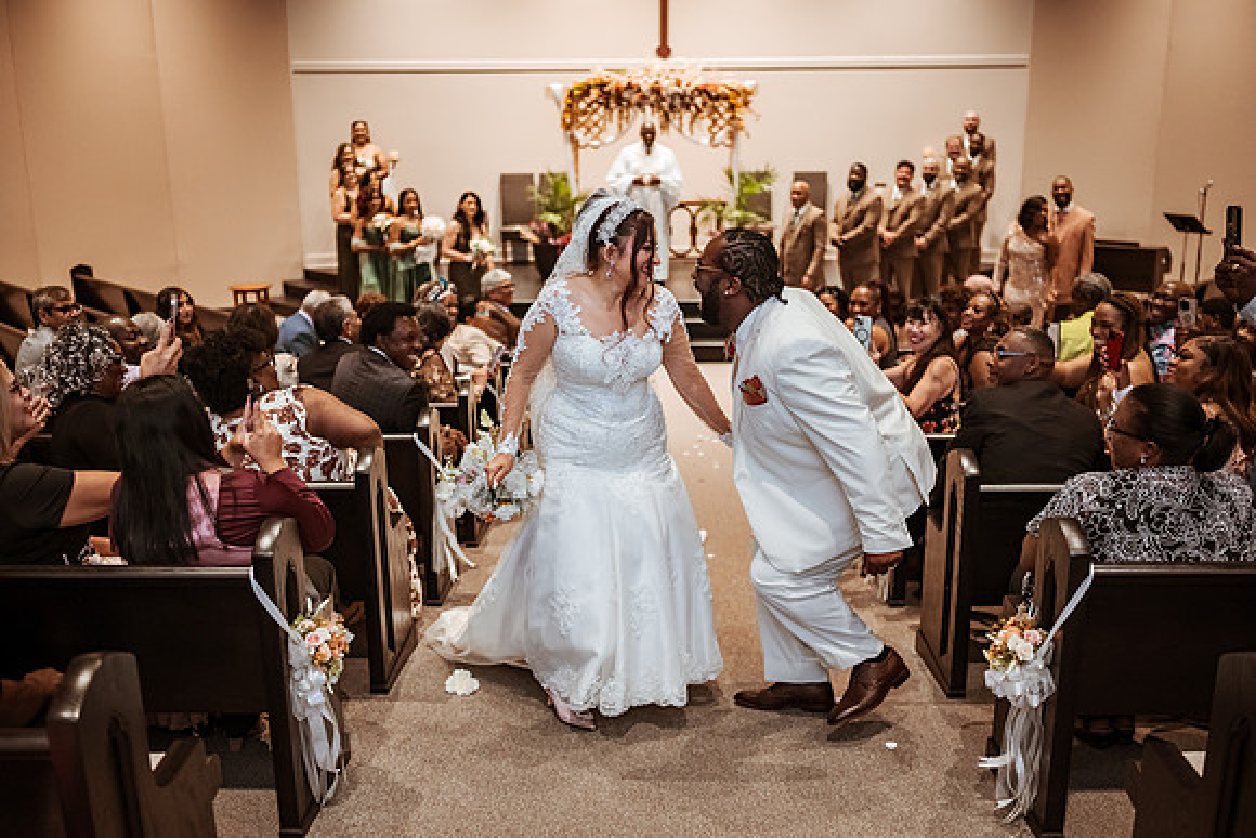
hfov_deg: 54.4
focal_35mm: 35
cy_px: 419
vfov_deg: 37.9
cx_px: 628
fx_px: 1221
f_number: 1.8
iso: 1000
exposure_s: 1/500
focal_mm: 35
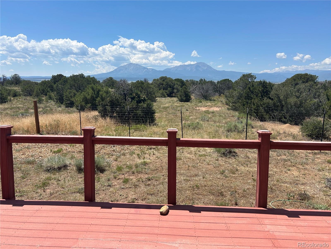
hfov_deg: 67.3
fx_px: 249
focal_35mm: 26
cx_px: 166
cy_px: 124
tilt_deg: -8.5
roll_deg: -0.2
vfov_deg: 53.1
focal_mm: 5.7
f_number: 1.5
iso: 50
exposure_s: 1/4831
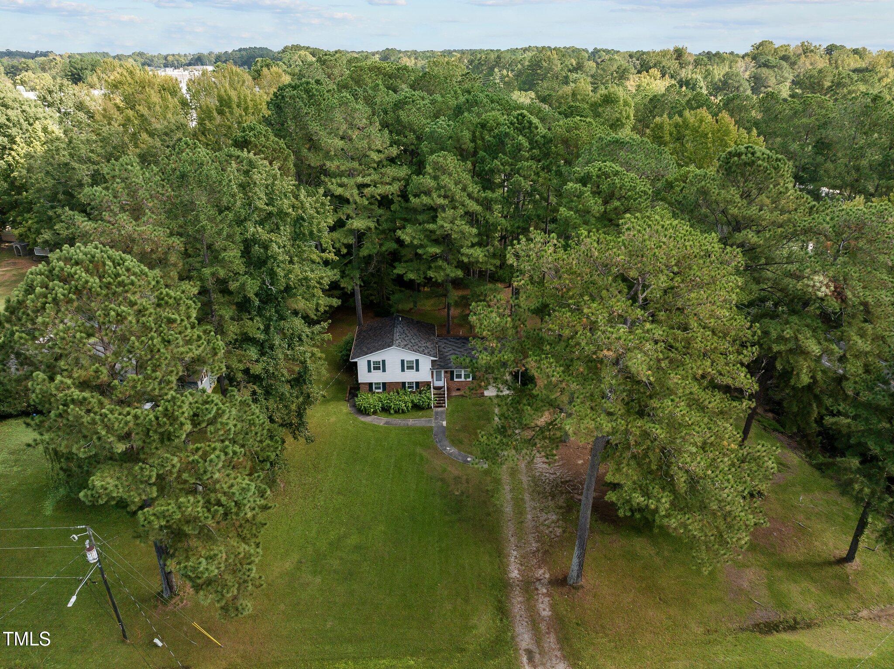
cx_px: 447
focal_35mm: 24
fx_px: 619
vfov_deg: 56.8
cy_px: 334
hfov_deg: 71.6
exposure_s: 1/200
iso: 350
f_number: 2.8
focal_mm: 12.29
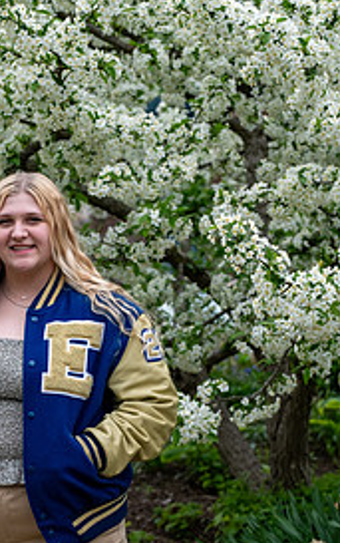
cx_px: 91
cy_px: 358
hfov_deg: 10.4
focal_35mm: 126
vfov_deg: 16.5
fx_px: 1865
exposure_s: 1/500
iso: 250
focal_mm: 50
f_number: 2.8
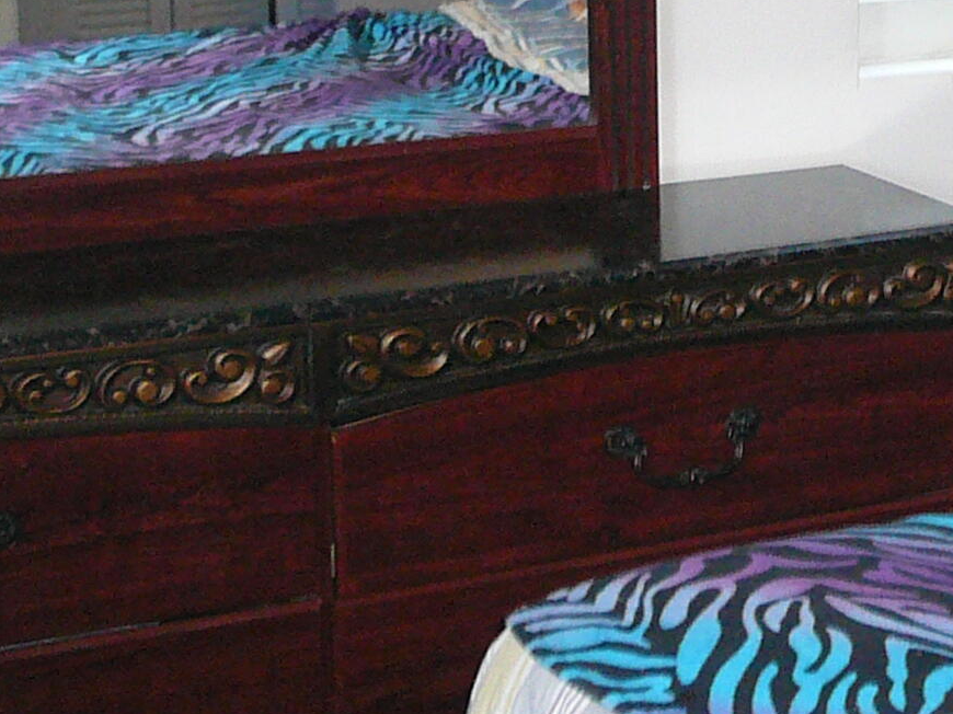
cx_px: 1014
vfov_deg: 14.0
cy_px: -77
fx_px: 2835
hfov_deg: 18.4
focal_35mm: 103
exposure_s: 1/30
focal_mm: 5.2
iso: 250
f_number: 2.8
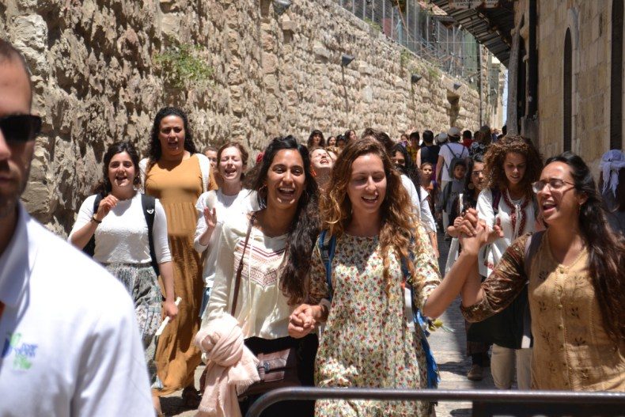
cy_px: 208
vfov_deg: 16.6
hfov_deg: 24.6
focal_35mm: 82
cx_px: 312
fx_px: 1432
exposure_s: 1/500
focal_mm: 55
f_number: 6.3
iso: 200
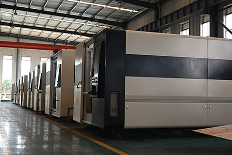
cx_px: 116
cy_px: 78
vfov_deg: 28.1
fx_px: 309
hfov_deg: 41.1
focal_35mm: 48
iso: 1000
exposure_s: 1/100
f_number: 5.6
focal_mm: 48
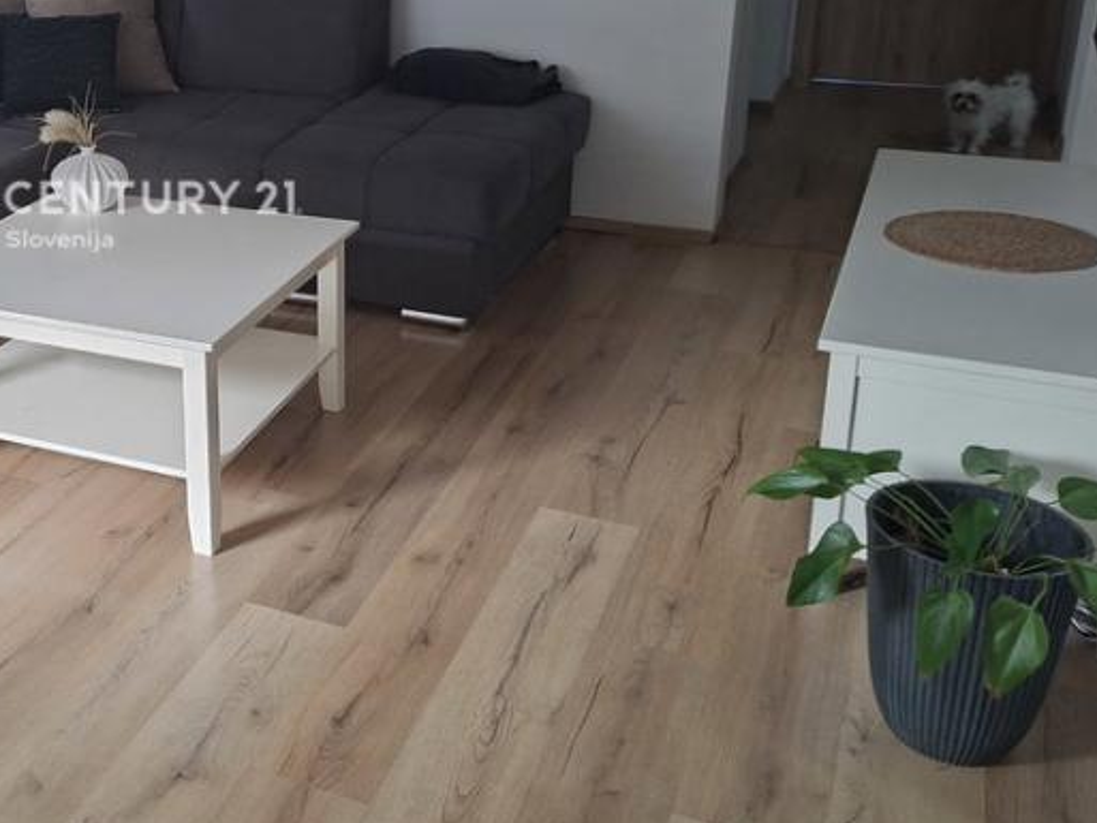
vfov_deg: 33.0
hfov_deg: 41.1
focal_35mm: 43
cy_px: 216
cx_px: 154
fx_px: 1363
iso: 200
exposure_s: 1/60
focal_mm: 5.54
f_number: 1.8
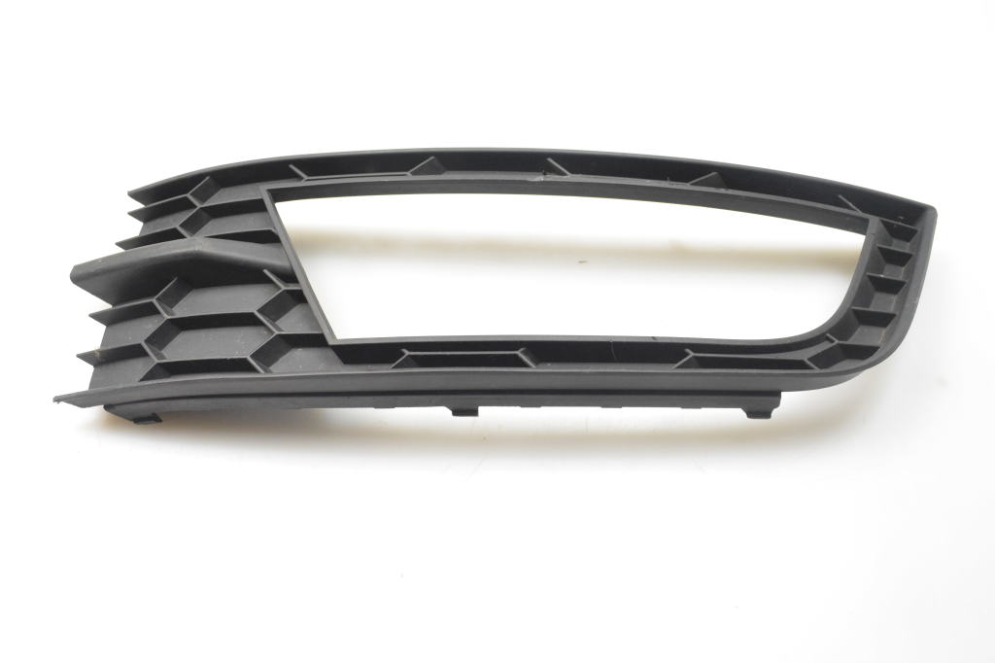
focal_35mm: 30
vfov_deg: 43.6
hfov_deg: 61.9
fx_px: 829
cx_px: 498
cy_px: 332
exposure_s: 1/250
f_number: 6.3
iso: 2500
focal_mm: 20
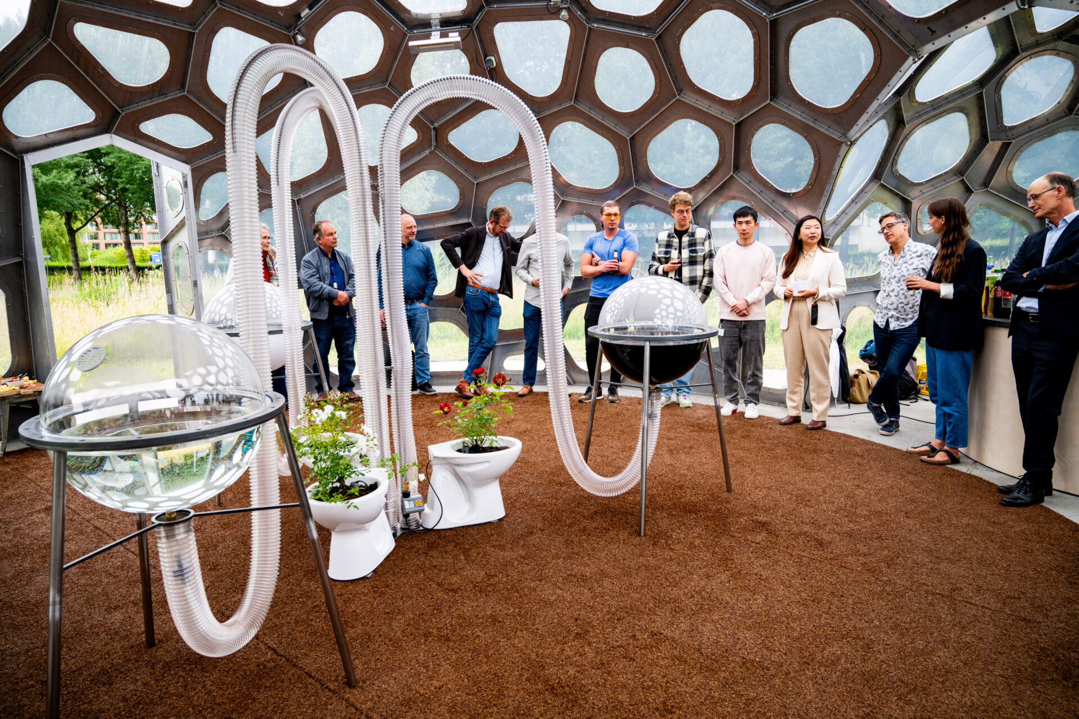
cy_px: 360
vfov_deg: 53.1
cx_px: 540
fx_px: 719
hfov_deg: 73.7
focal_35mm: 24
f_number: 4
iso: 400
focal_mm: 24
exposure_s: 1/125
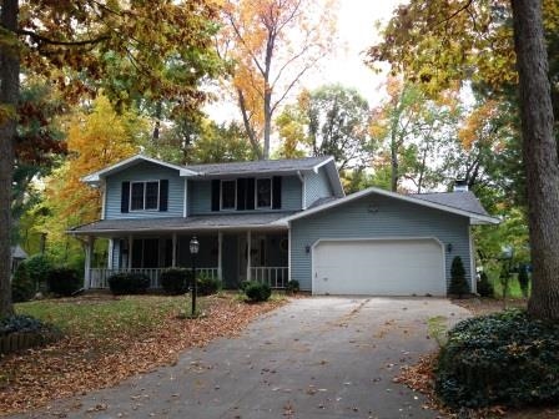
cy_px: 210
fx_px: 533
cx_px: 280
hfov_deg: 55.4
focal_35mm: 33
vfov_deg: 42.9
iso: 125
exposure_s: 1/120
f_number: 2.4
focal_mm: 4.13
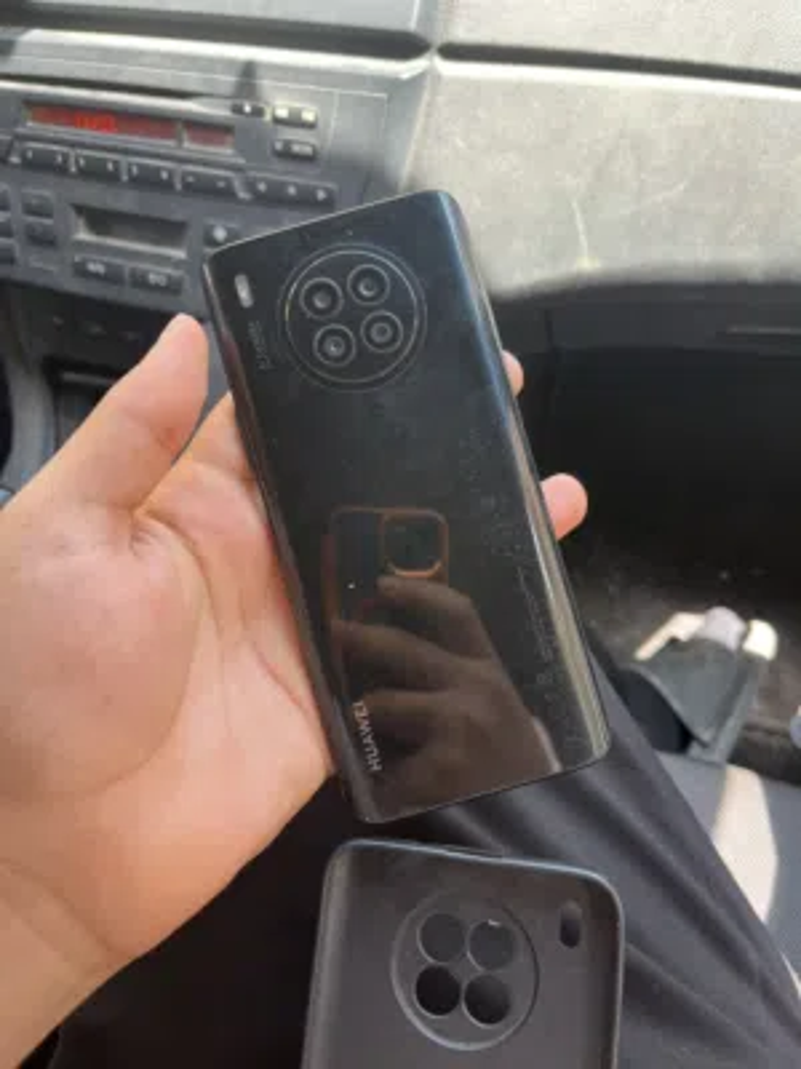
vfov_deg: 67.3
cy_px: 534
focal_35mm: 26
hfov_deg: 53.1
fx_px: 802
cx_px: 400
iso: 50
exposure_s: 1/122
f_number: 1.6
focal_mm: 5.1
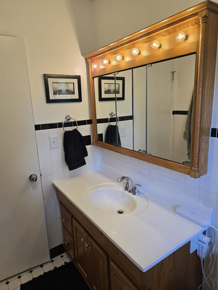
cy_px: 145
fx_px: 193
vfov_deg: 73.9
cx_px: 109
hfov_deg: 58.9
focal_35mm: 23
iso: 80
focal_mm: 6.3
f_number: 1.7
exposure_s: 1/120
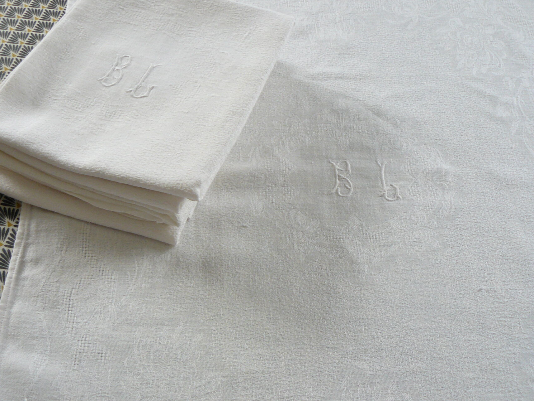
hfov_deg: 43.8
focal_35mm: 43
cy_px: 203
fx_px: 663
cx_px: 280
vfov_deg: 33.6
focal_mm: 6
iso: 125
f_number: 2.8
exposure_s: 1/30
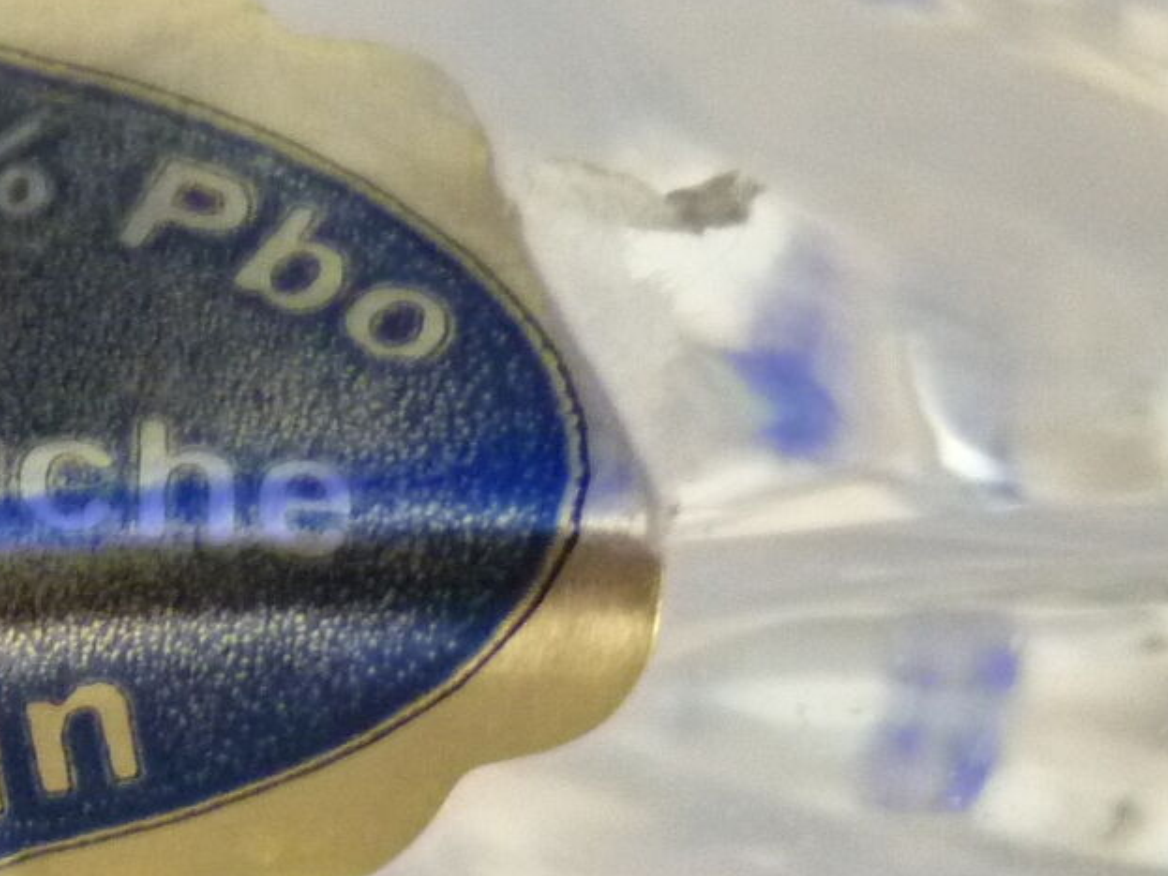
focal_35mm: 106
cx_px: -358
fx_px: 3576
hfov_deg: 17.4
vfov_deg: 13.9
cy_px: 681
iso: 400
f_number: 2.8
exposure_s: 1/25
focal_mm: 5.5
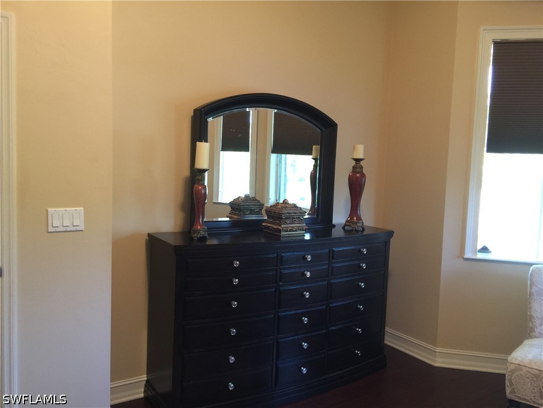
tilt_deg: -3.9
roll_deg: -2.9
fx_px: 455
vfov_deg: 48.2
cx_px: 272
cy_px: 204
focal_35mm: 29
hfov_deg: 61.7
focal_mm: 4.15
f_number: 2.2
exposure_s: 1/4
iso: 80
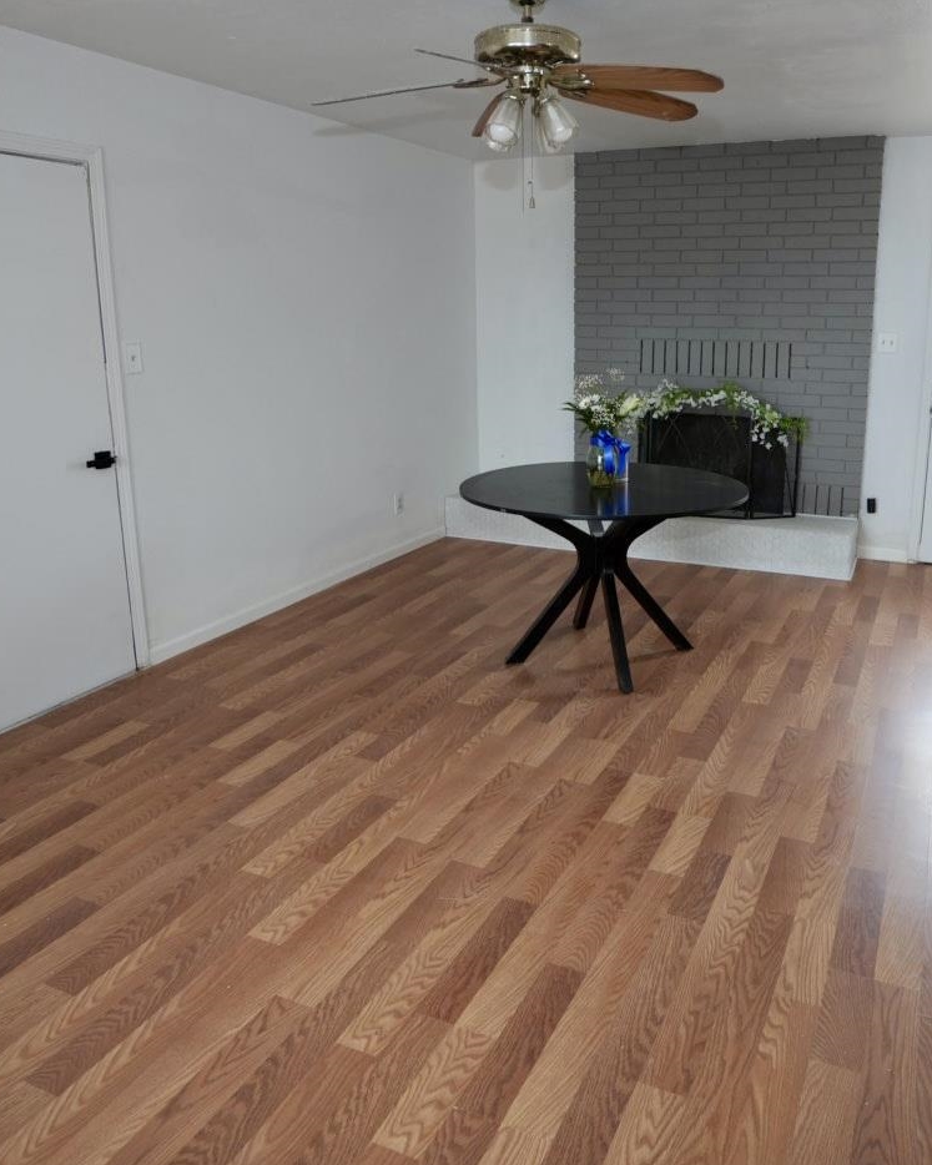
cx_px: 555
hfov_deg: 54.6
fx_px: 897
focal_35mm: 26
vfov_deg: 65.8
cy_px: 513
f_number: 4
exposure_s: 1/160
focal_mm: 16
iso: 800
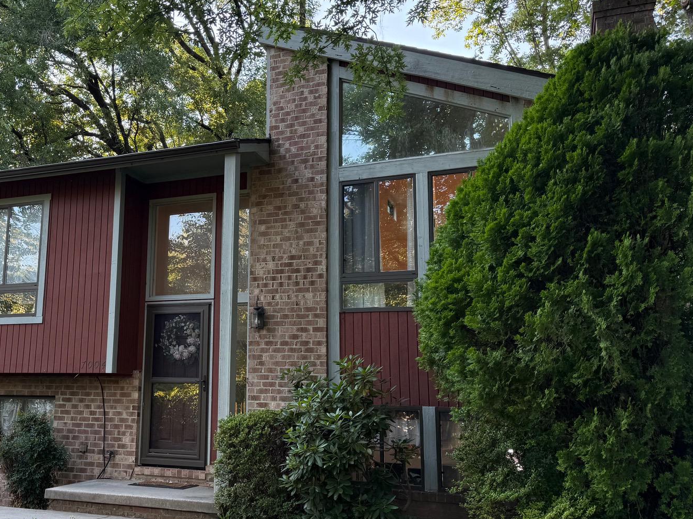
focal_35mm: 37
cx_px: 197
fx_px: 741
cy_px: 256
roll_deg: -1.8
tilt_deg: +10.8
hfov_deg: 48.7
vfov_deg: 38.7
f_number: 1.78
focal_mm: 6.76
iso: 80
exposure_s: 1/193
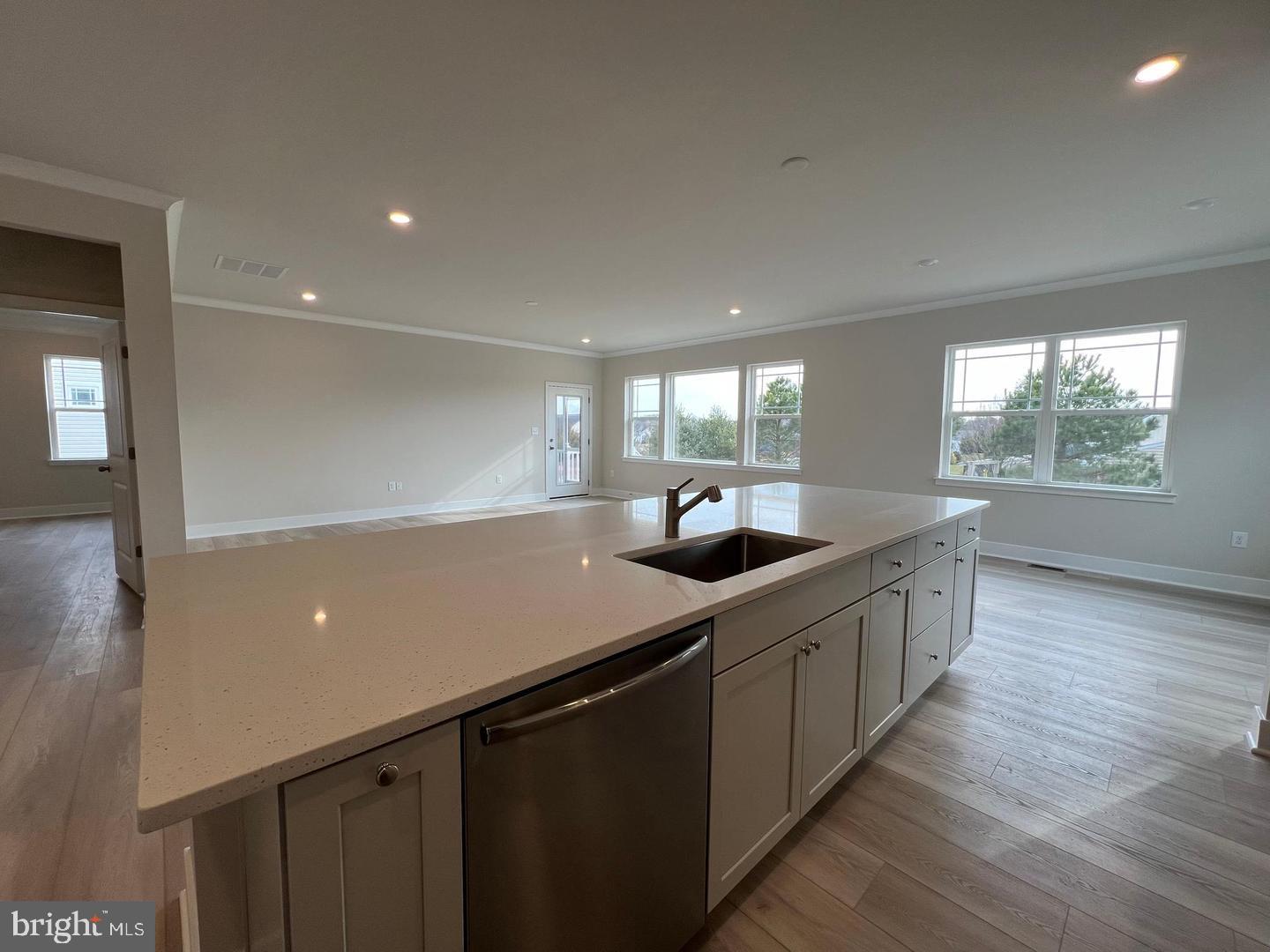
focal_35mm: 13
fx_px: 477
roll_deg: -0.3
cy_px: 476
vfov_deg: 89.9
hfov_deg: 106.2
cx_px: 635
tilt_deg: -6.5
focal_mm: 1.57
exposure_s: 1/120
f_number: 1.8
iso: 40
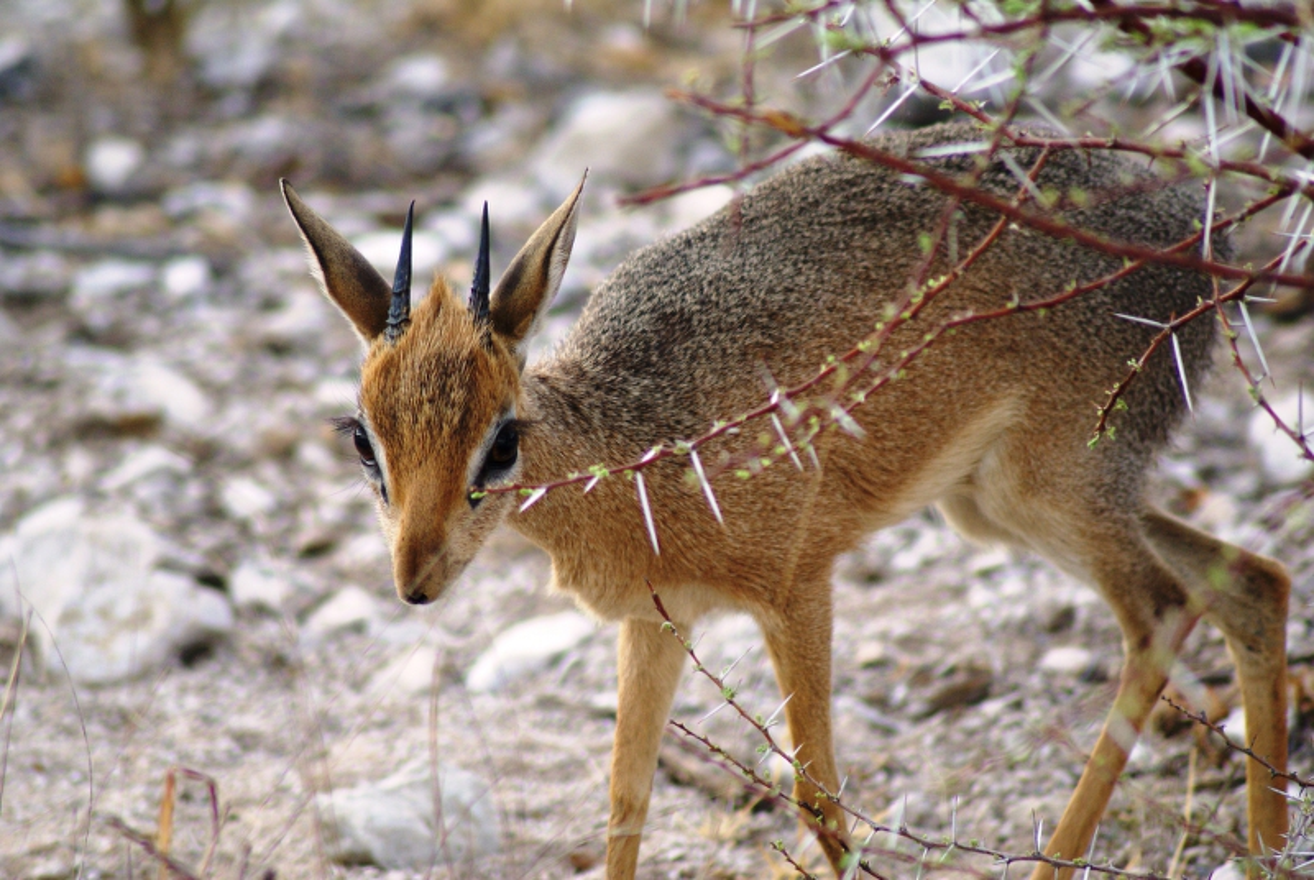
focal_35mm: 450
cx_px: 657
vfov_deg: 3.1
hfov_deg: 4.6
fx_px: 16449
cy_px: 440
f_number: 5.6
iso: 400
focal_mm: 300
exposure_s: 1/500
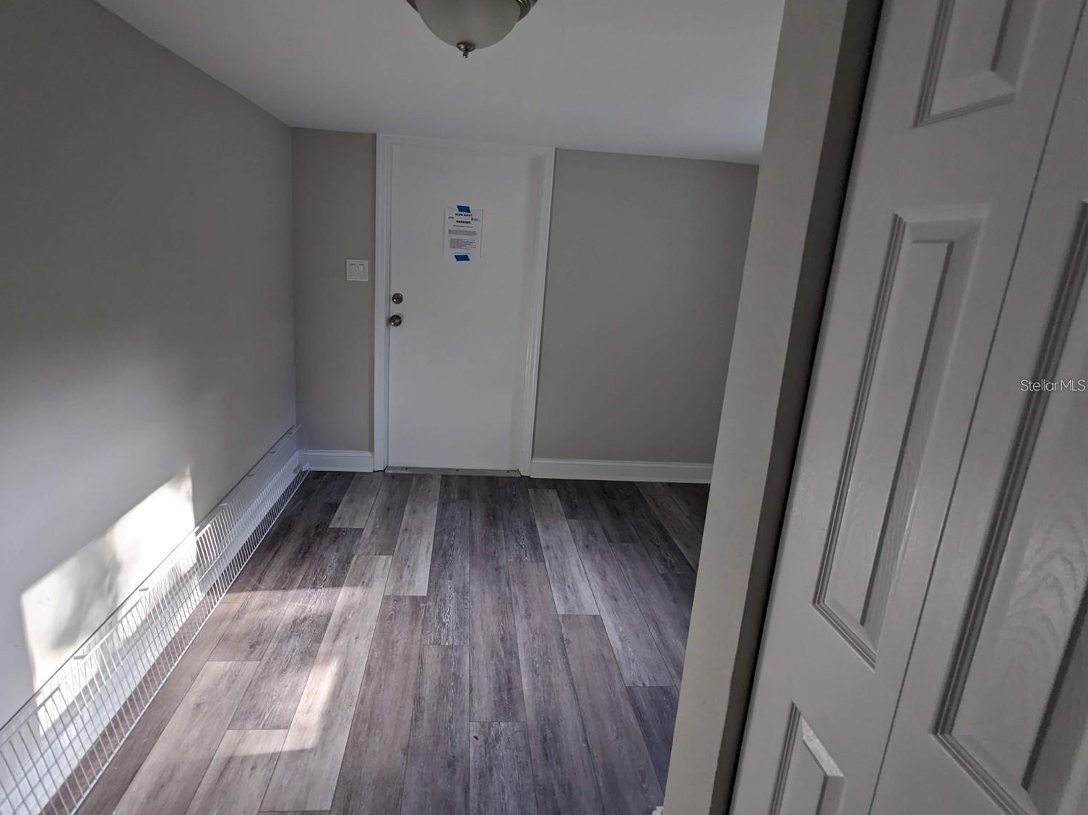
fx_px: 534
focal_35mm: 17
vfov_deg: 74.7
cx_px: 511
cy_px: 385
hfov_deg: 90.9
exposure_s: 1/60
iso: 71
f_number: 2.2
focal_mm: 2.22
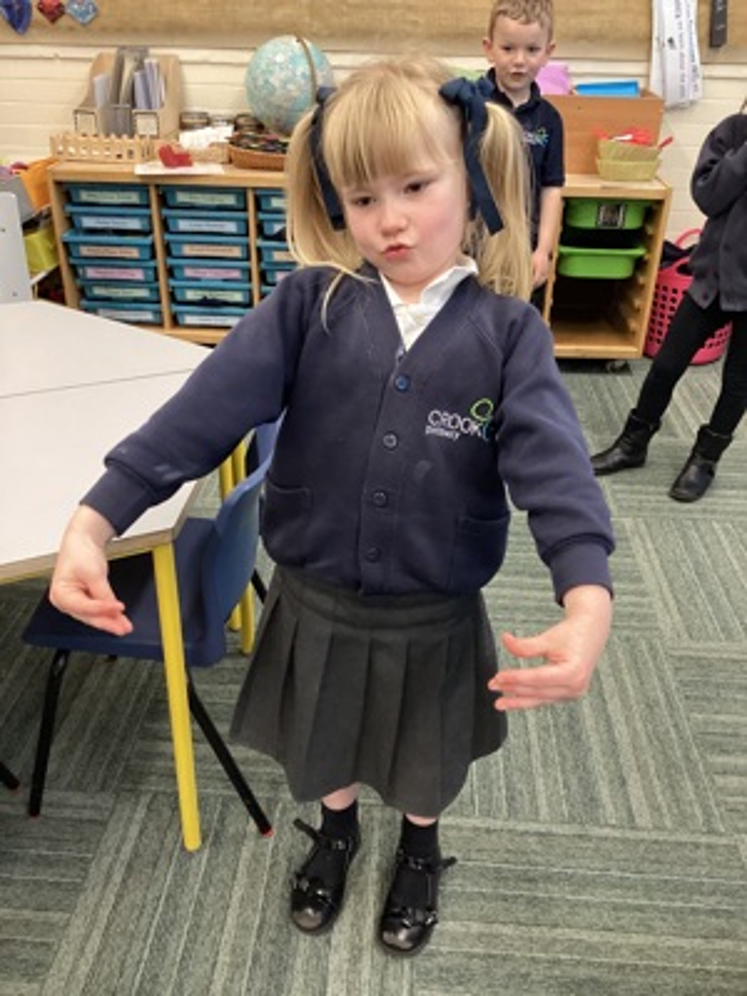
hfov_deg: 45.4
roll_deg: -0.5
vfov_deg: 58.4
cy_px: 498
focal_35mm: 31
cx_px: 374
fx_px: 892
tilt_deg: -30.7
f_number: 2.4
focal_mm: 3.3
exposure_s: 1/50
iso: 250
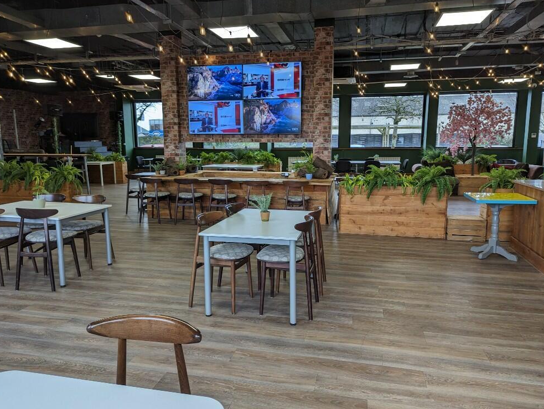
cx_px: 268
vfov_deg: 55.0
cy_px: 207
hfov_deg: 69.3
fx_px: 393
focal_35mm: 25
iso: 41
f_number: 1.85
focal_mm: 6.81
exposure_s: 1/100
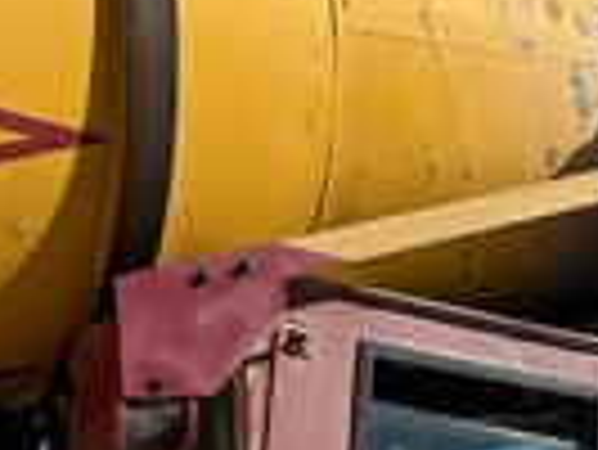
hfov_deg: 22.0
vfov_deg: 16.9
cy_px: 351
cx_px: 522
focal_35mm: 87
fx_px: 1504
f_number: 1.8
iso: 25
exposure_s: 1/2058
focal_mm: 3
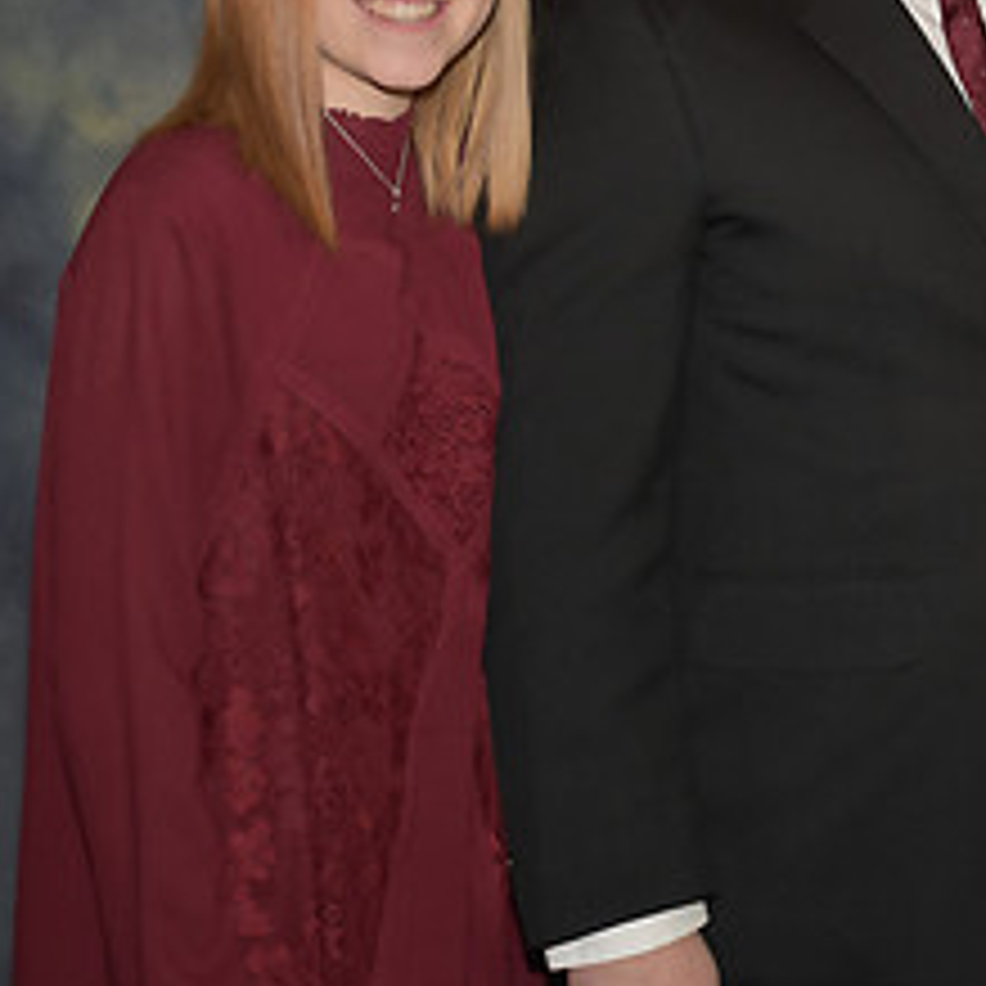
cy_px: 259
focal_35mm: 135
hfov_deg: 12.7
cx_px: 1112
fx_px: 4350
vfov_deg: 12.9
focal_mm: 40
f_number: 5
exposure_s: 1/60
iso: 200
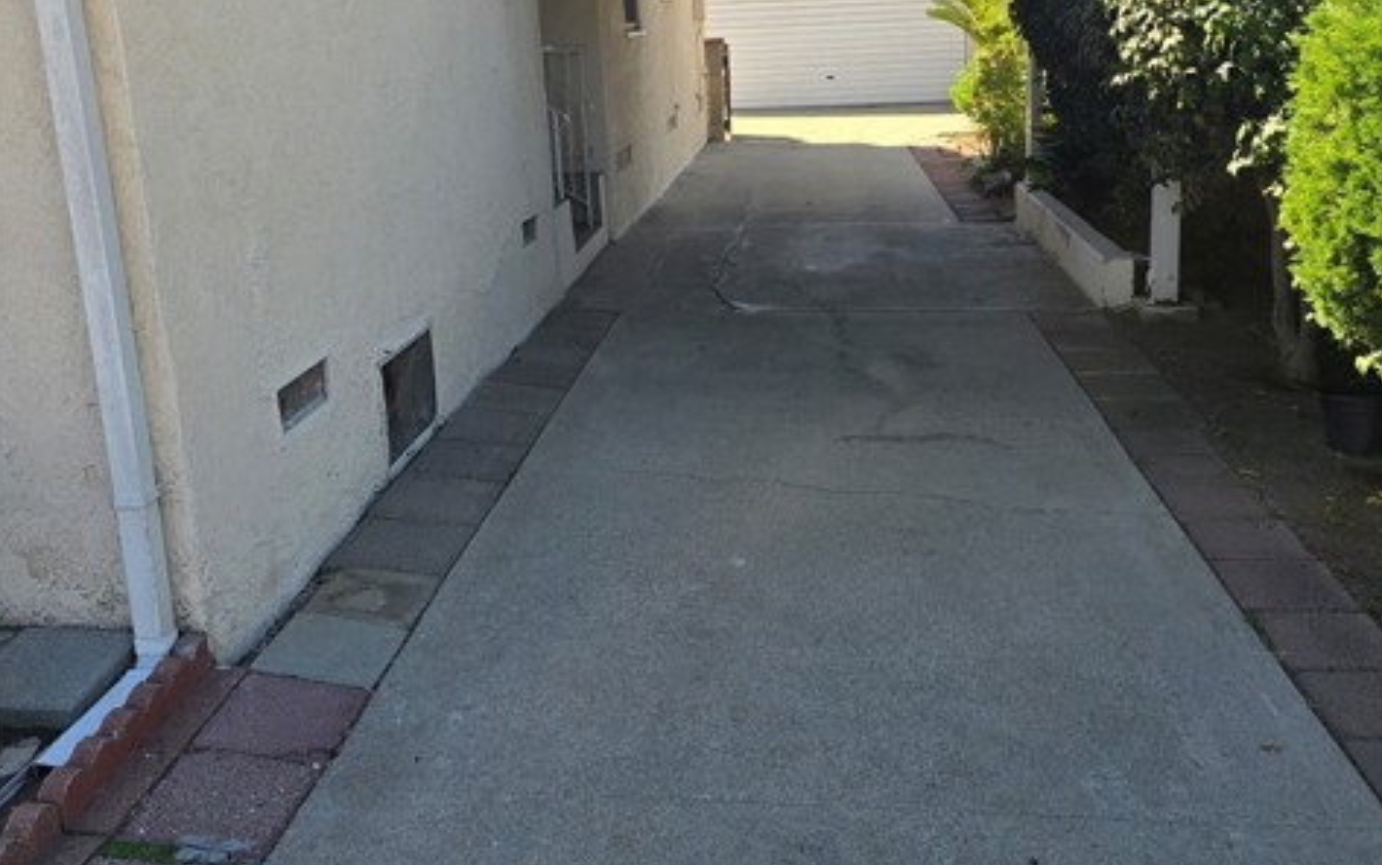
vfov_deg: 38.1
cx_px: 690
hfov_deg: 58.1
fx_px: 1243
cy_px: 319
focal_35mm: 33
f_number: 1.7
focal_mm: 6.3
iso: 12
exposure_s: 1/304
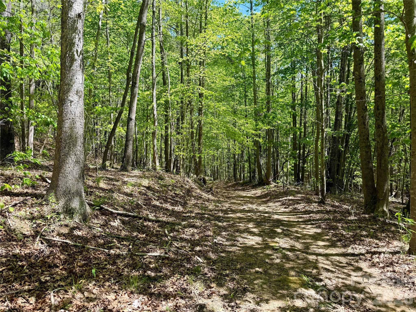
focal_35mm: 24
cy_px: 156
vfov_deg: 56.8
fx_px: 288
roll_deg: +1.3
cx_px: 208
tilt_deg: -0.5
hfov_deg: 71.6
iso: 80
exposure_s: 1/813
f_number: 1.78
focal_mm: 6.76
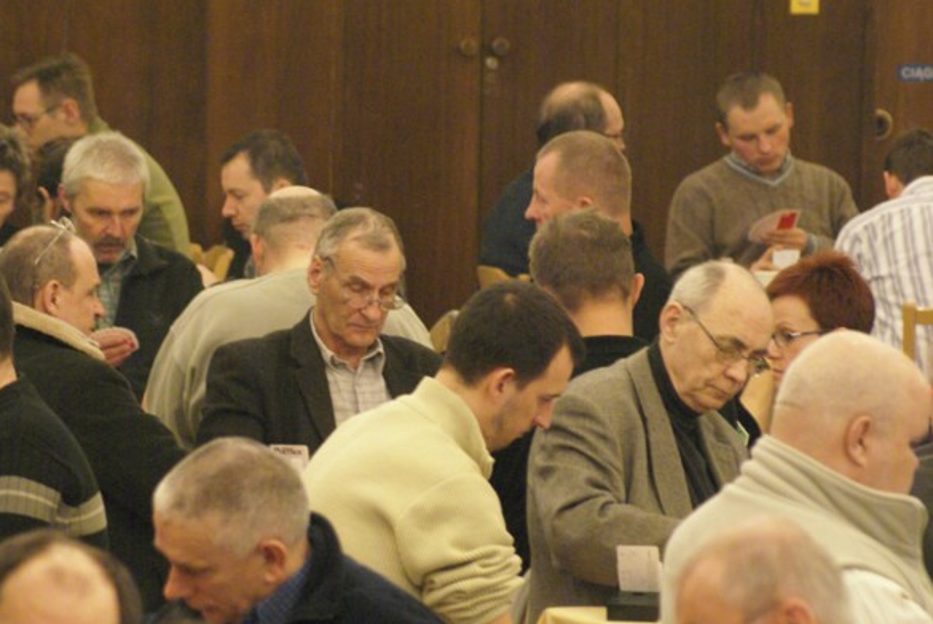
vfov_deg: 4.8
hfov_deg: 7.2
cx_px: 376
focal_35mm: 287
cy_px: 284
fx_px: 7443
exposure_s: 1/10
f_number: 5.6
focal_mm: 160
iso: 1600
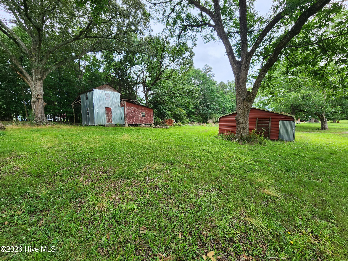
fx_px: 131
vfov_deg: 89.9
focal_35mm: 13
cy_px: 130
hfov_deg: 106.2
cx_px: 174
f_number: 2.2
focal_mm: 2.2
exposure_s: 1/182
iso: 50
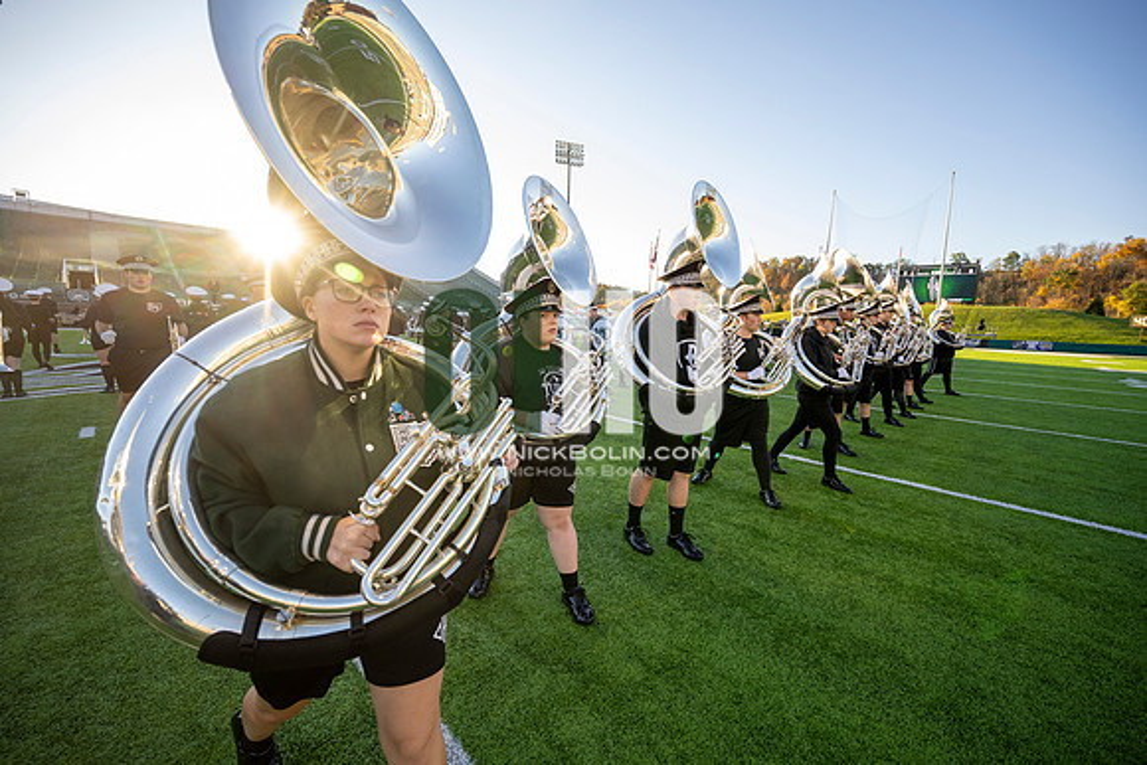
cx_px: 574
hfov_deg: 104.2
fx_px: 446
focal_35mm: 14
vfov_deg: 81.2
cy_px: 382
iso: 320
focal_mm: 14
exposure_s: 1/500
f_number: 4
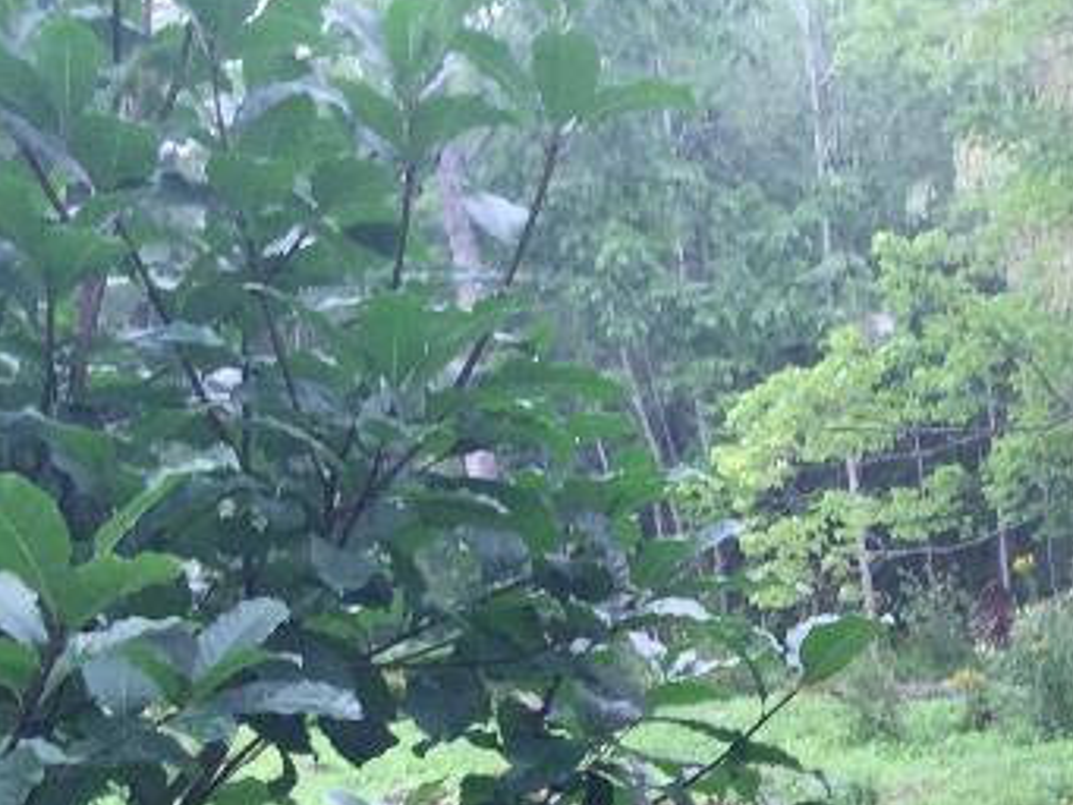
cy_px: 1066
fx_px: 2698
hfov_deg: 19.6
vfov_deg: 16.0
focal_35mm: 87
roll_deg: -2.4
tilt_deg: -10.9
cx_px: 1602
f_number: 2.2
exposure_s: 1/120
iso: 32
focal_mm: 4.15
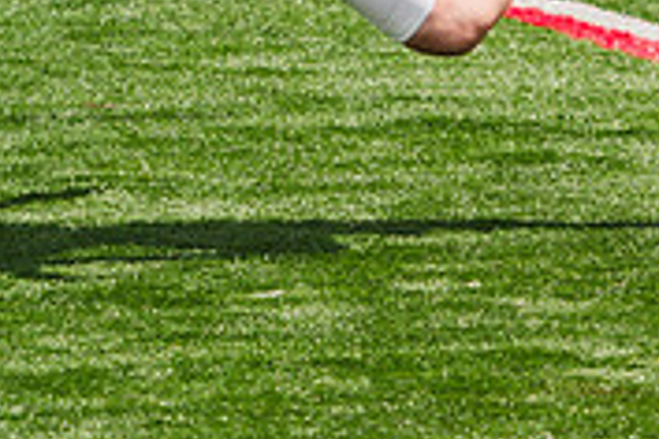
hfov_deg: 1.4
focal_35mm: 1435
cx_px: 1118
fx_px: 26266
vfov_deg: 1.0
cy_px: -241
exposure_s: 1/1600
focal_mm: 382
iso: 320
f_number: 6.3
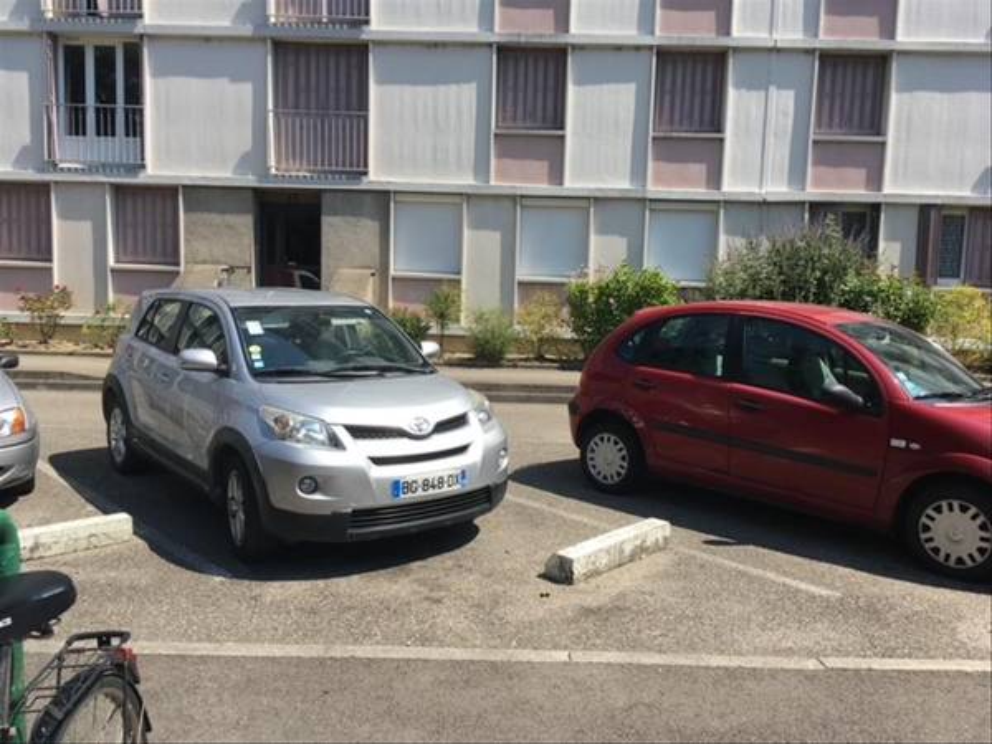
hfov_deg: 61.7
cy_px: 372
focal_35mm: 29
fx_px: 831
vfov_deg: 48.2
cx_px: 496
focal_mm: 4.15
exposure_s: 1/1148
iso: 25
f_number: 2.2
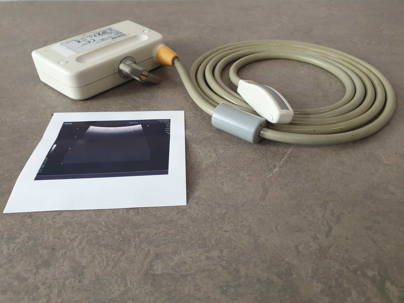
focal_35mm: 26
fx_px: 303
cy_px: 152
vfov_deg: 53.1
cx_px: 202
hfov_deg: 67.3
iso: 200
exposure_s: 1/50
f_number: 2.4
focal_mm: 4.3
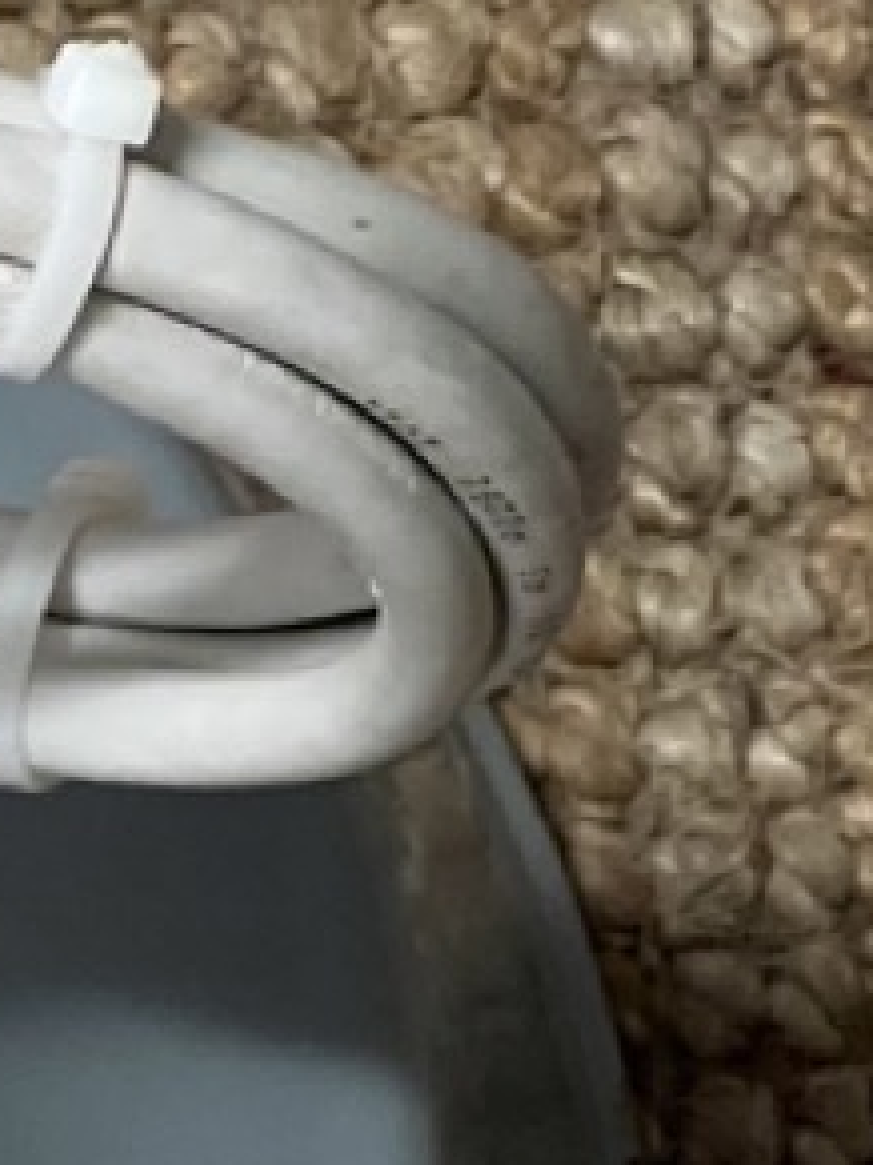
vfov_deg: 5.8
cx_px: -1021
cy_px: 1345
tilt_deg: -75.7
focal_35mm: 339
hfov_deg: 4.3
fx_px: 11408
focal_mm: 9
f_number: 2.8
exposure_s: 1/50
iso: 800
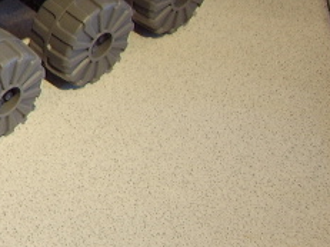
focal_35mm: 86
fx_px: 819
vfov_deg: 16.5
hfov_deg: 20.8
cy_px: -36
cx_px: -93
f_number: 2.7
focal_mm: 8.13
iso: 100
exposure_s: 1/18
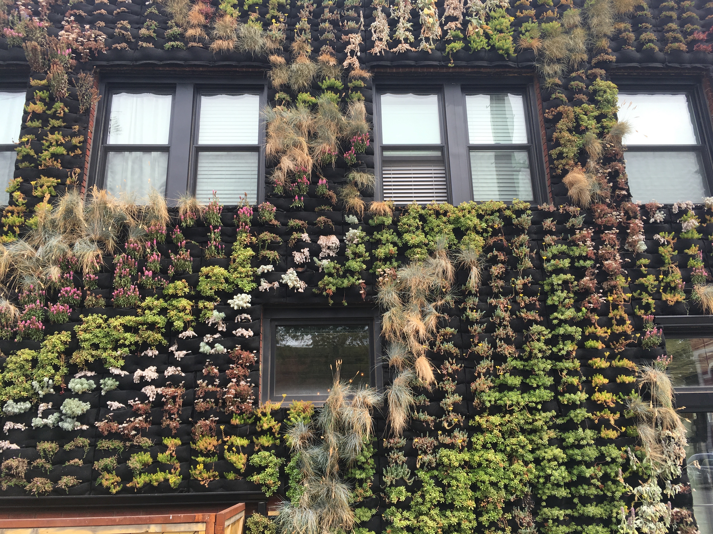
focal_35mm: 29
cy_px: 267
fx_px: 597
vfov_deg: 48.2
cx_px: 356
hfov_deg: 61.7
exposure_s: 1/343
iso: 25
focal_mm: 4.15
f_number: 2.2
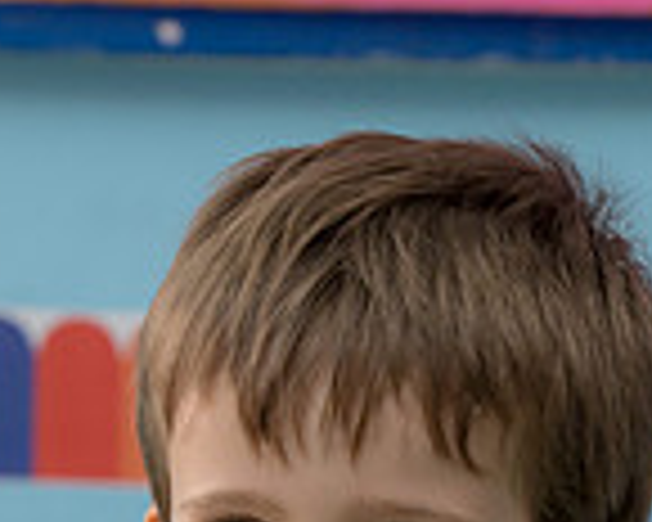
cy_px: 860
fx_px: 5885
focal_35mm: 305
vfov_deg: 5.0
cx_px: 387
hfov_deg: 6.3
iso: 1000
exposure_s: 1/160
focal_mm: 105
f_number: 8
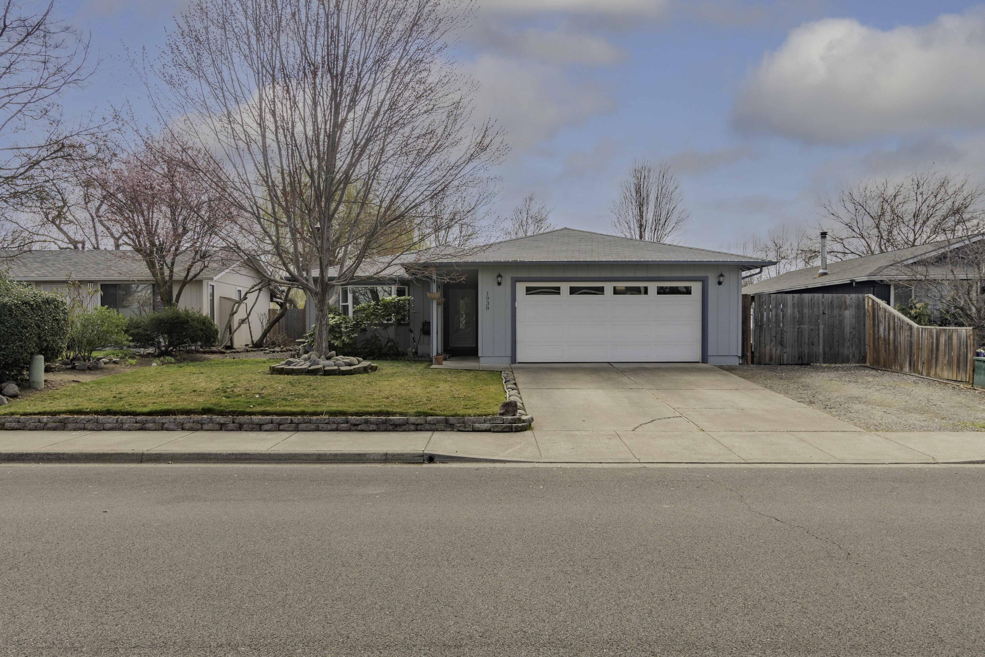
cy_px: 328
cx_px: 492
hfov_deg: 73.7
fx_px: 657
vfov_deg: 53.1
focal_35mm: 24
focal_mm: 16
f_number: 6.3
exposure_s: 1/640
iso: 100
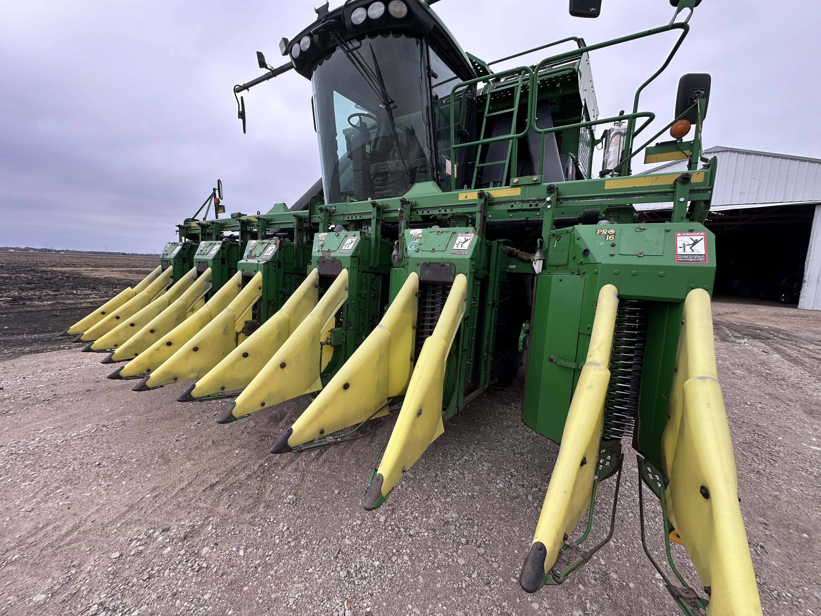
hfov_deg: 102.1
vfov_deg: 85.7
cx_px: 410
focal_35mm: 14
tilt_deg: -3.3
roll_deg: -0.9
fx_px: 332
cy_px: 308
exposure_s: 1/147
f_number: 2.2
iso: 40
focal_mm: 2.22
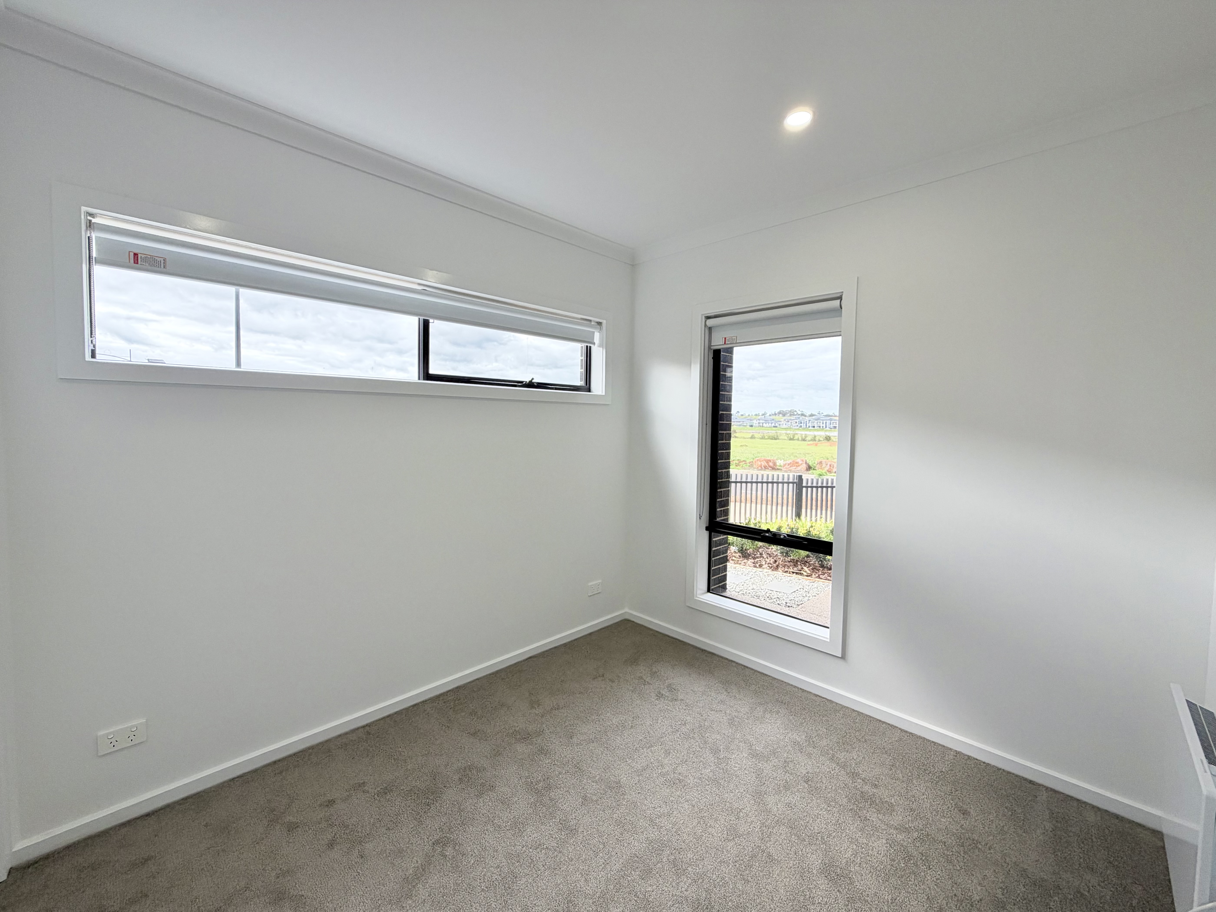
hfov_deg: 102.1
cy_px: 456
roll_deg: -0.5
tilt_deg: -3.7
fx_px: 492
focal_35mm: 14
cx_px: 608
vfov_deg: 85.7
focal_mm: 2.22
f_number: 2.2
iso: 50
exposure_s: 1/148
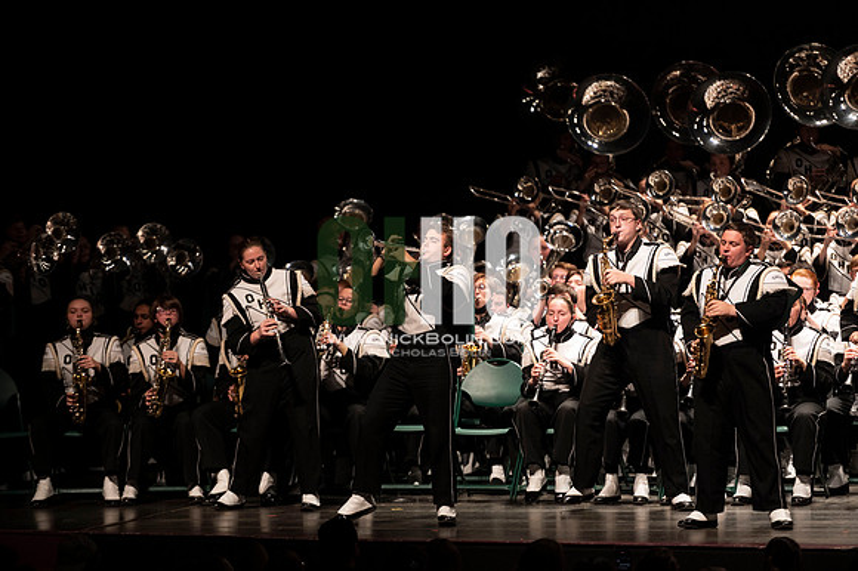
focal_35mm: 200
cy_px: 286
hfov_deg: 10.3
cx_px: 429
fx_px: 4764
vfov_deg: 6.9
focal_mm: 200
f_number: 2.8
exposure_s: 1/500
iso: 2500
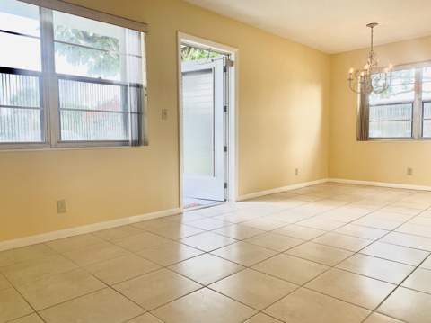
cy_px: 162
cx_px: 216
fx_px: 323
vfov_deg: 53.0
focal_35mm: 26
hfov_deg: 67.4
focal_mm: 4.25
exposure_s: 1/120
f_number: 1.8
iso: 80
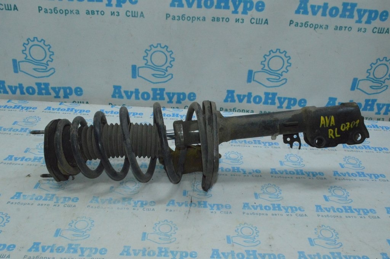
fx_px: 357
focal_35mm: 33
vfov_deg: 39.9
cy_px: 130
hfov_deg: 57.3
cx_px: 195
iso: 6400
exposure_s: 1/200
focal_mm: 22
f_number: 16
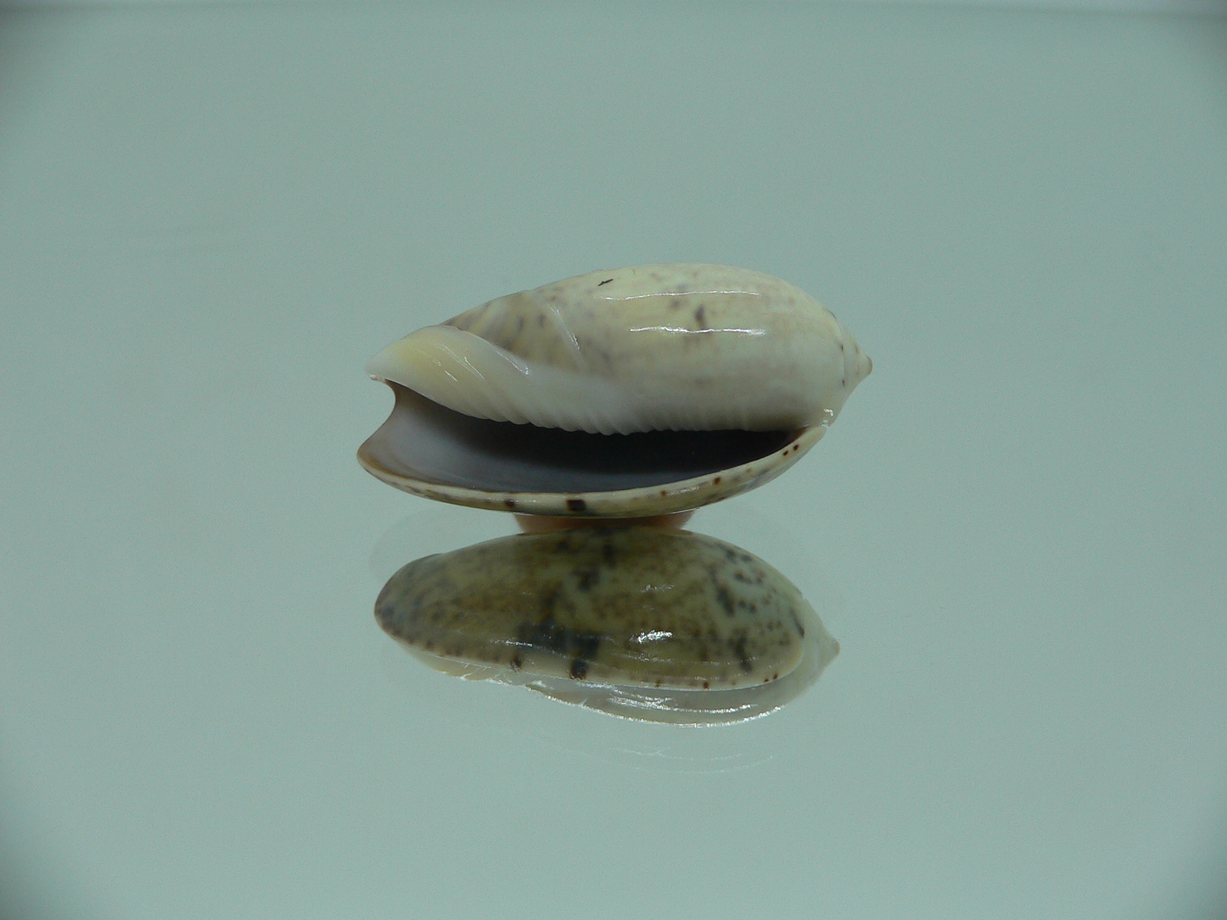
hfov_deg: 52.6
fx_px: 1241
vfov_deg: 40.7
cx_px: 614
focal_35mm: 35
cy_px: 460
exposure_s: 1/60
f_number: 2.8
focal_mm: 4.6
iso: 80
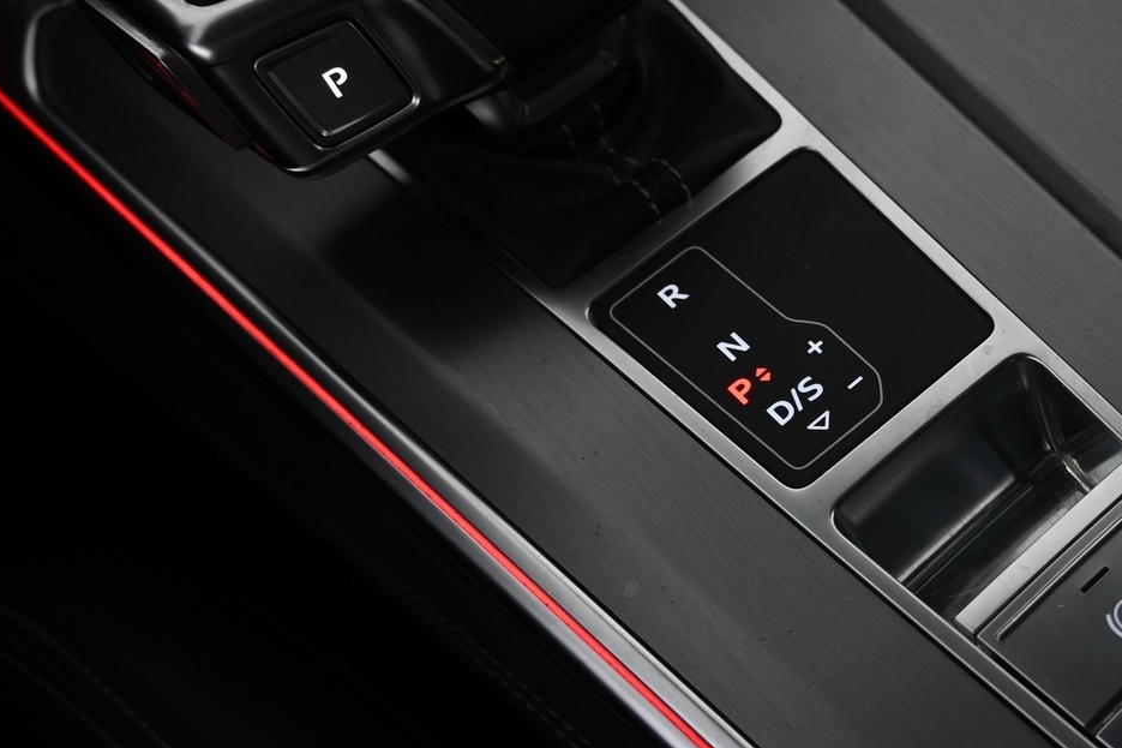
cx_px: 827
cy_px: 341
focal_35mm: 53
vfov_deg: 25.4
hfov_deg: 36.5
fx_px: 1661
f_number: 3.8
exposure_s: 1/30
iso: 500
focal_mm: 20.5
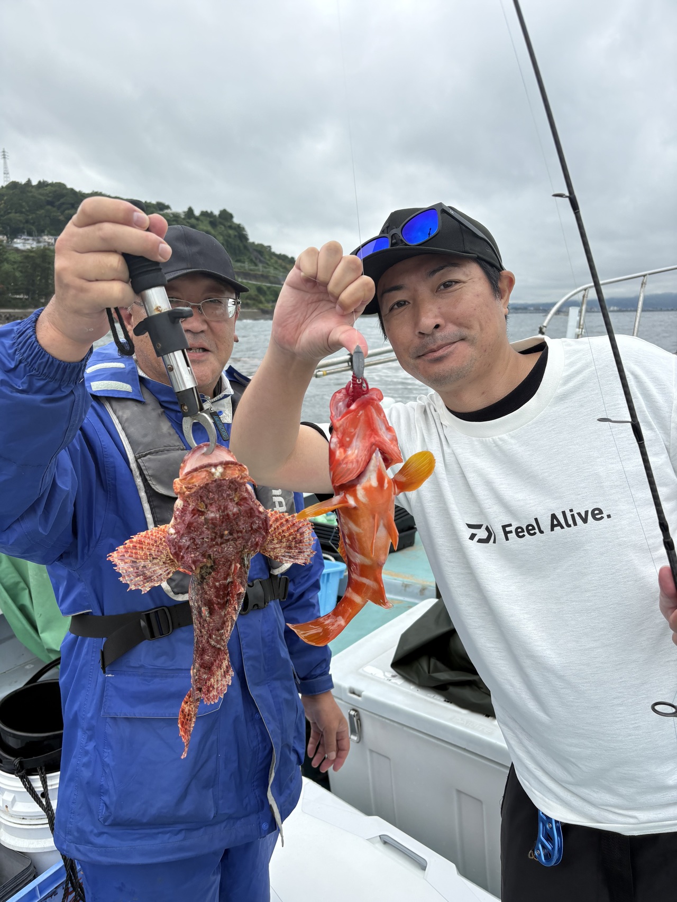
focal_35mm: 26
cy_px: 451
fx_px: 678
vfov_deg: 67.3
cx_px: 338
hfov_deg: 53.1
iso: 50
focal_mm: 5.96
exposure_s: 1/764
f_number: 1.6
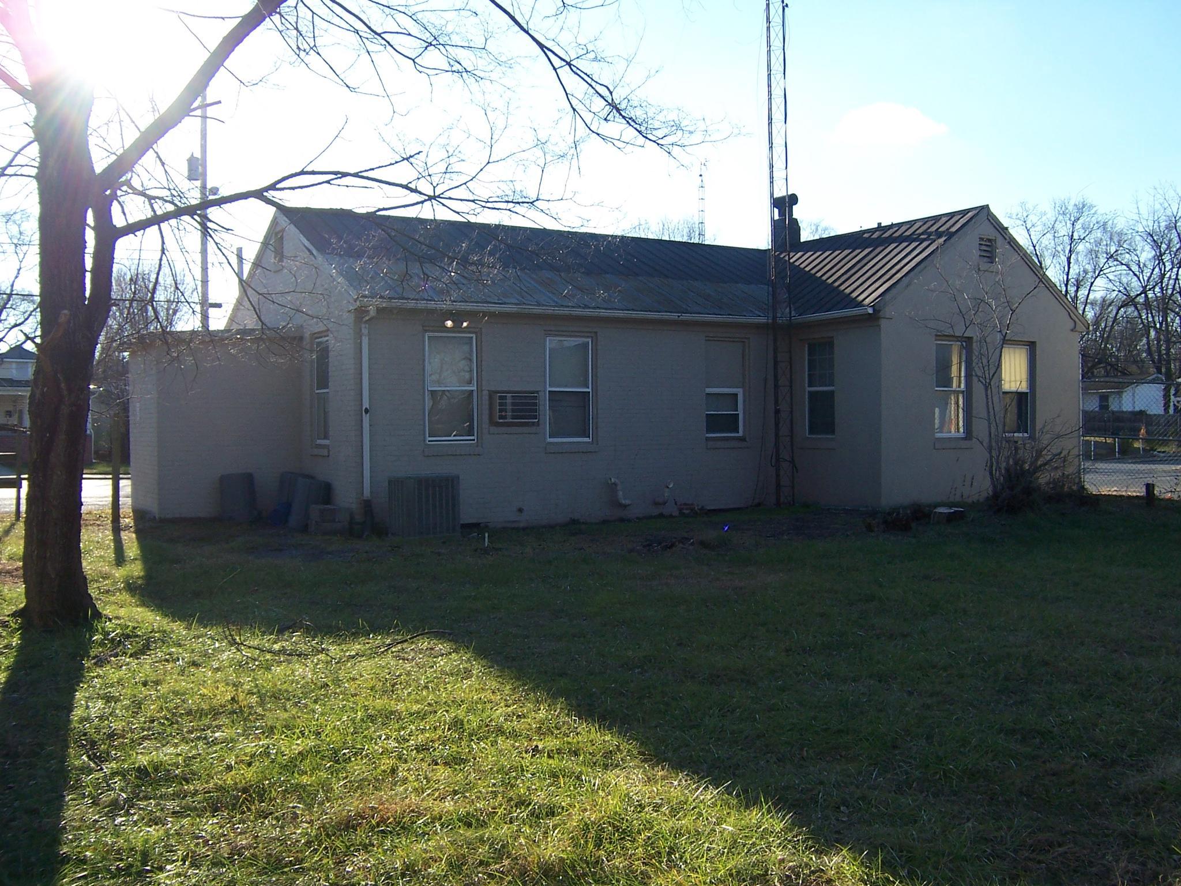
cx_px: 590
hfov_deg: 55.4
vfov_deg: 42.9
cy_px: 443
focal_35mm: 33
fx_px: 1126
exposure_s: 1/350
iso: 80
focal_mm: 5.5
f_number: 3.4
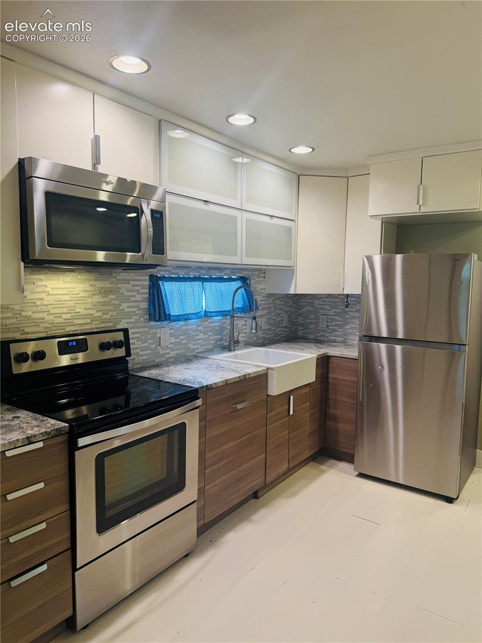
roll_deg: -1.0
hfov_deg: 56.8
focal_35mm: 24
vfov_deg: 71.6
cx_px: 241
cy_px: 322
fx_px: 446
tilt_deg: -5.2
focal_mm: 6.76
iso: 100
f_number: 1.78
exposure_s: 1/120
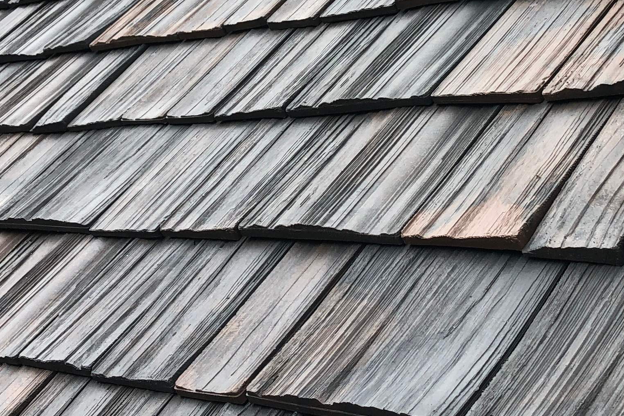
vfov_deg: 17.5
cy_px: 47
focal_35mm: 77
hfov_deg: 26.3
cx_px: 347
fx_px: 1335
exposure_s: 1/258
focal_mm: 3.99
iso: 20
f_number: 1.8
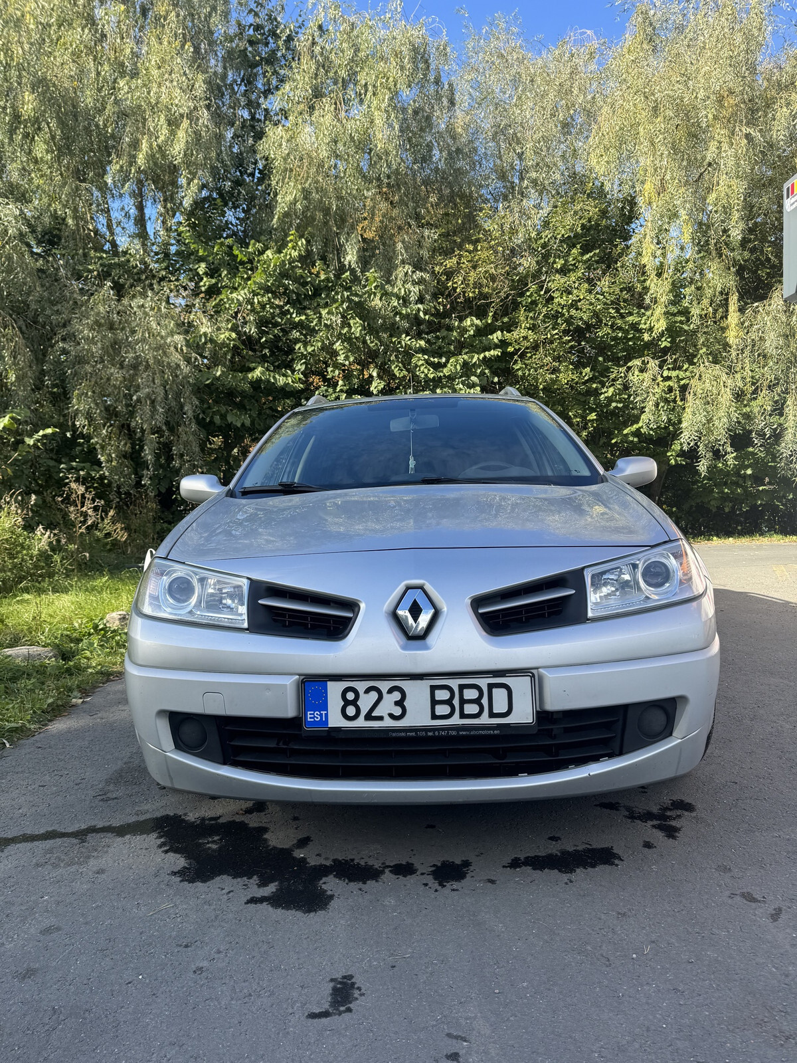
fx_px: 737
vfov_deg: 71.6
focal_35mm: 24
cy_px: 532
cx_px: 398
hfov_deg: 56.8
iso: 80
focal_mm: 6.76
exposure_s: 1/1131
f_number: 1.78
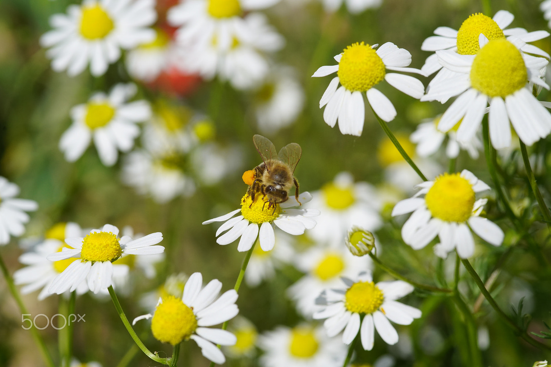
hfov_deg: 19.5
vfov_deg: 13.0
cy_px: 184
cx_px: 276
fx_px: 1607
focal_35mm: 105
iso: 1000
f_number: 9
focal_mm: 105
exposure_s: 1/2000
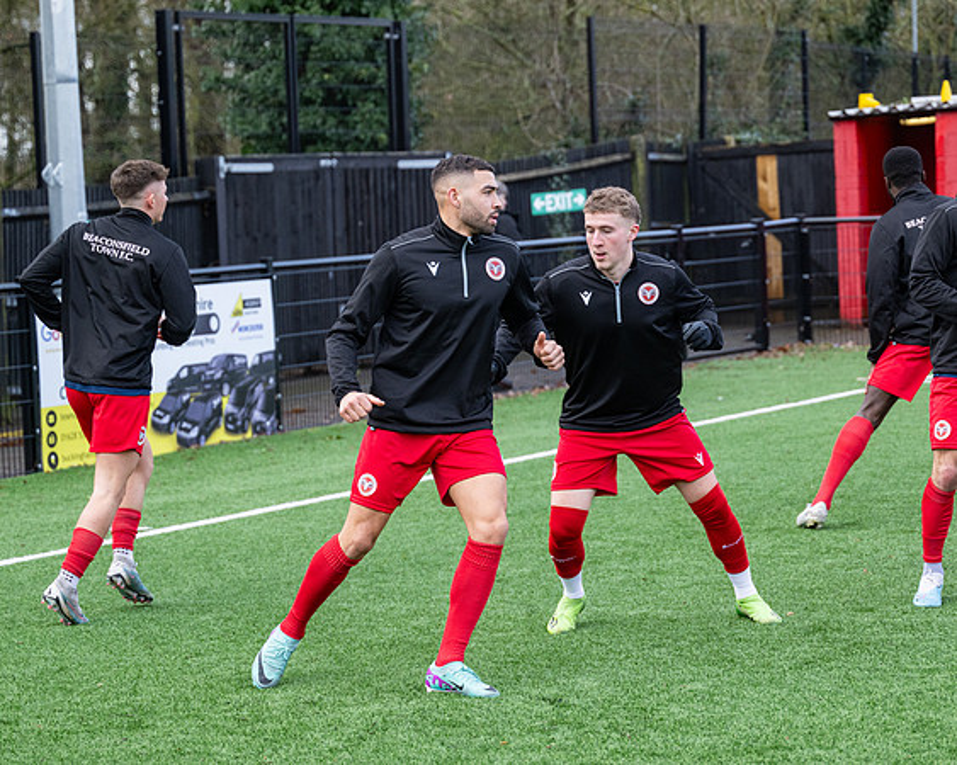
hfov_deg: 16.9
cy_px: 382
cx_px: 530
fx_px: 3213
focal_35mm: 113
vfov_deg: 13.6
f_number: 4
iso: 800
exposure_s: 1/1250
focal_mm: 98
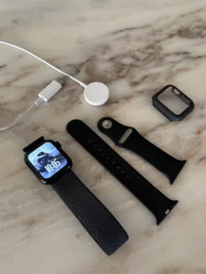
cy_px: 148
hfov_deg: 48.2
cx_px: 98
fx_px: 230
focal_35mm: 29
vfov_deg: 61.6
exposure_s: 1/30
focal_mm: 5.96
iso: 1000
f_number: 1.6
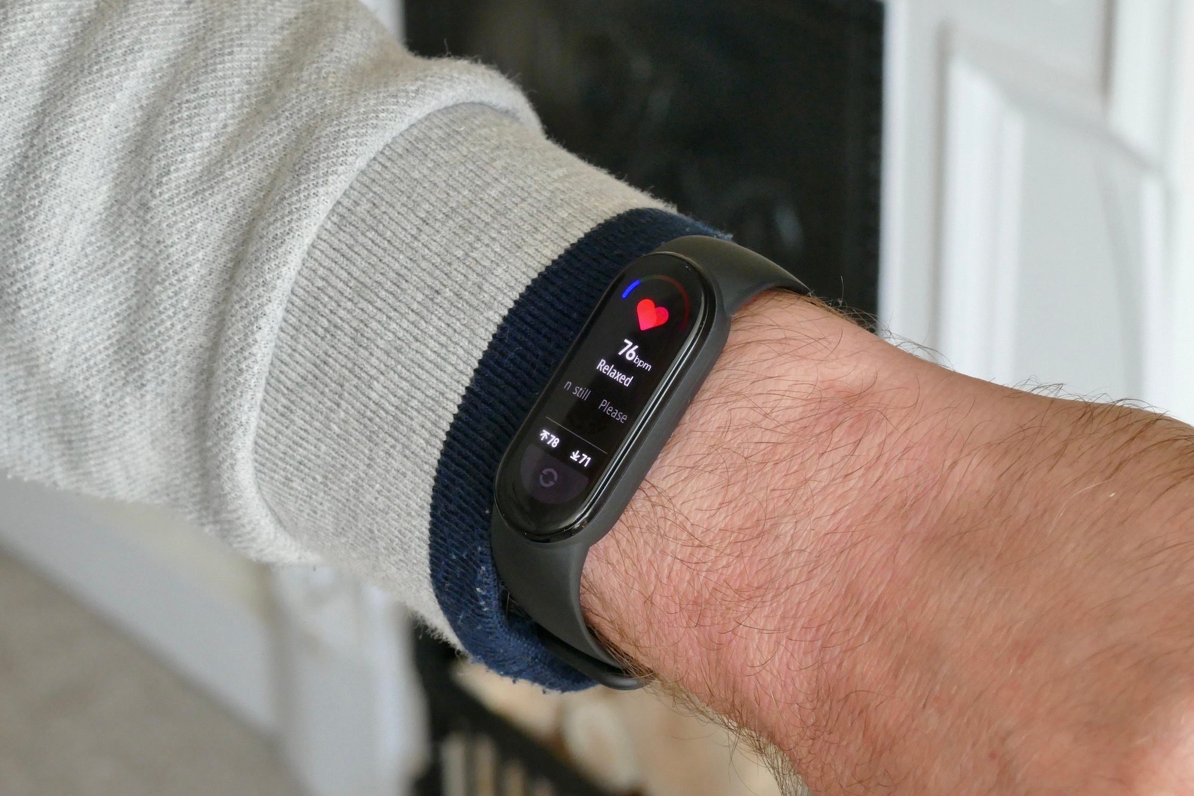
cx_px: 597
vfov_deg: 13.2
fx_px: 3449
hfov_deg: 19.6
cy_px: 398
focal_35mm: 104
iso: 1000
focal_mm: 37.79
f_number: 8
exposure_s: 1/80
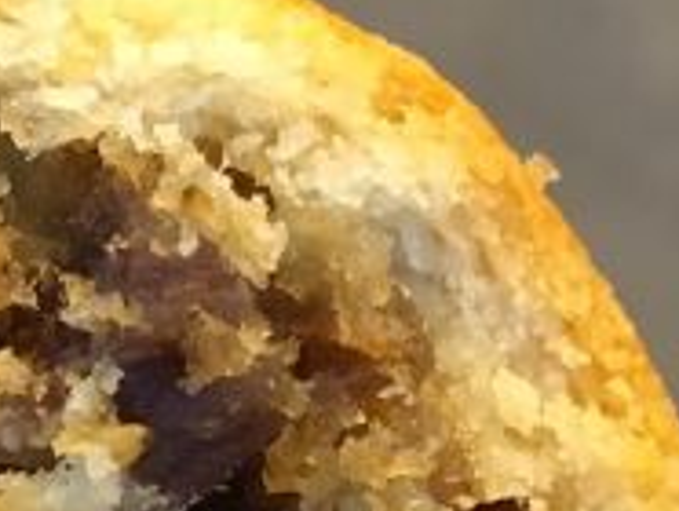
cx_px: 88
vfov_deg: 13.3
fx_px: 2141
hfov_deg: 17.8
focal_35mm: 109
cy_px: 597
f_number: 2.2
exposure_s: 1/17
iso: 250
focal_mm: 4.15
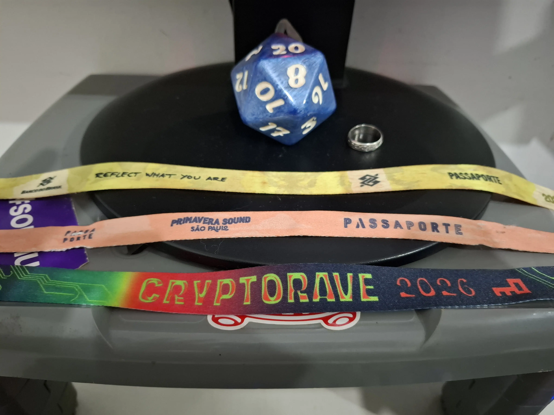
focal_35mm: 23
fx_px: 368
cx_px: 277
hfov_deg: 73.9
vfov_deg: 58.9
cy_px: 208
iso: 800
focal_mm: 5.54
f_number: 1.8
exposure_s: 1/20
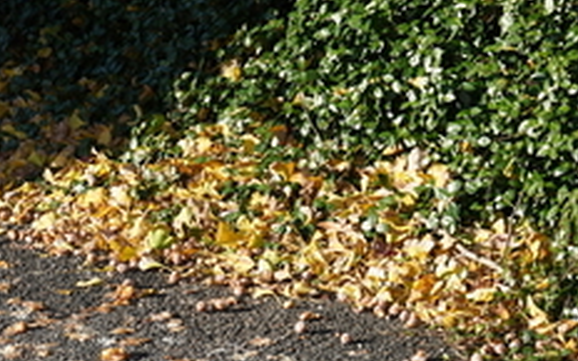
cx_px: 254
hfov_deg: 13.2
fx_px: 2489
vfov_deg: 8.3
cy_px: 339
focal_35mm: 158
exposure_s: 1/125
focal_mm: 60
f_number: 8
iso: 100
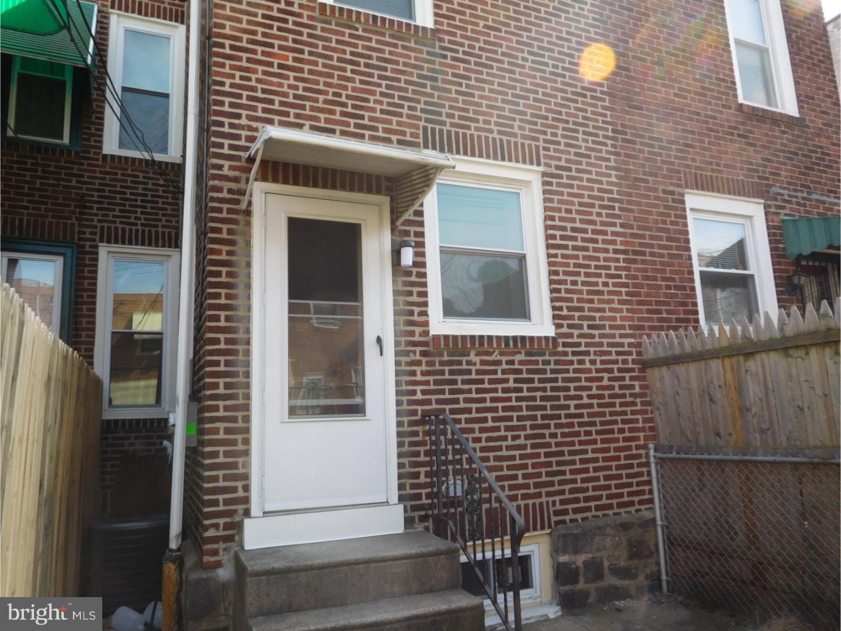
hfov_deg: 69.4
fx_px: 607
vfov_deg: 54.9
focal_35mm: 25
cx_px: 420
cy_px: 316
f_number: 3.4
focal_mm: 4.5
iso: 125
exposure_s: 1/400
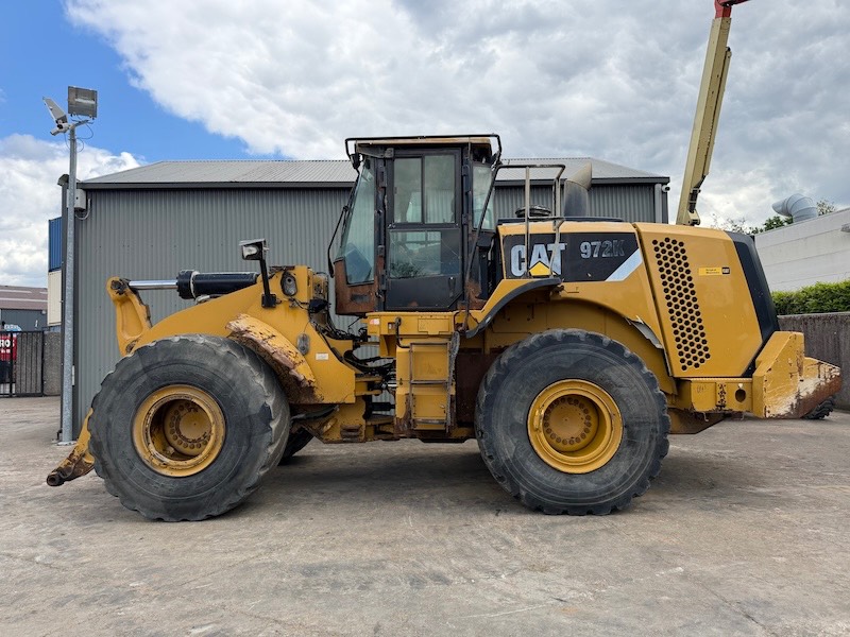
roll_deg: +1.1
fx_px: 589
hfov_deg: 71.6
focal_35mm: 24
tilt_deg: +3.5
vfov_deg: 56.8
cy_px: 318
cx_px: 425
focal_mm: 6.76
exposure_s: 1/3021
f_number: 1.78
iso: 100
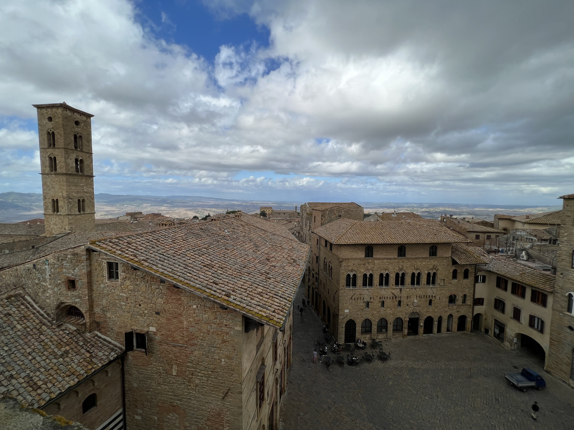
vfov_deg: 89.9
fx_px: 216
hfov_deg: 106.2
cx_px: 287
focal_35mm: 13
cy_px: 215
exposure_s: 1/2137
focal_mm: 1.57
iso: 32
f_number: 1.8
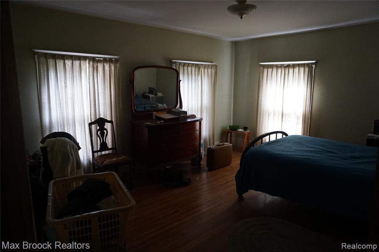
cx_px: 190
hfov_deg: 73.8
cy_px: 126
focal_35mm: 24
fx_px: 253
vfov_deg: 53.1
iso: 2000
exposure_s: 1/160
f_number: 3.5
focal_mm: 16
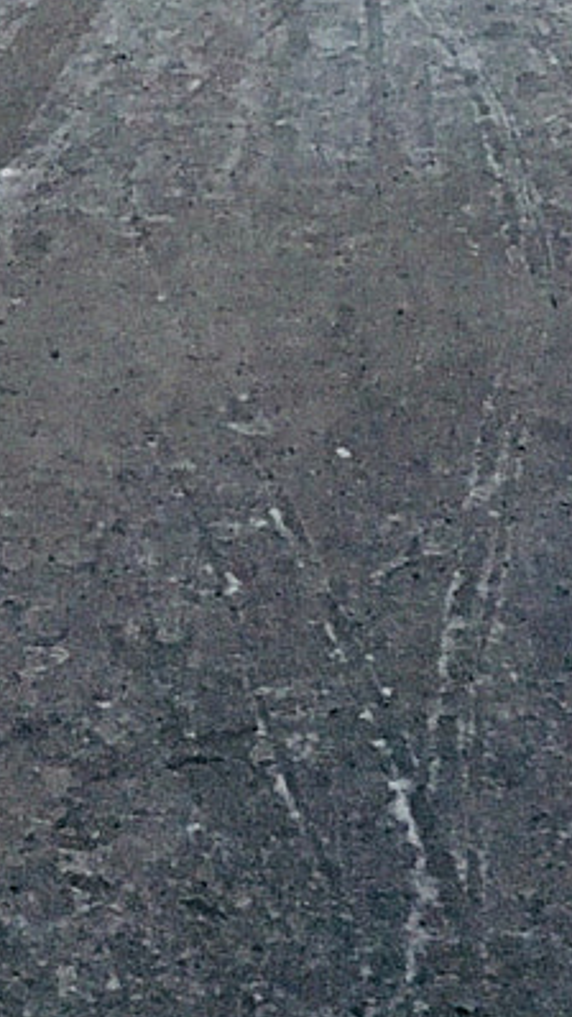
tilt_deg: +0.2
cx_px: 396
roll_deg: -1.0
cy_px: -567
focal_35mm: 127
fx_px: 3423
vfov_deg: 15.4
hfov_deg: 9.5
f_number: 2.2
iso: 400
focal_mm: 4.15
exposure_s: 1/17
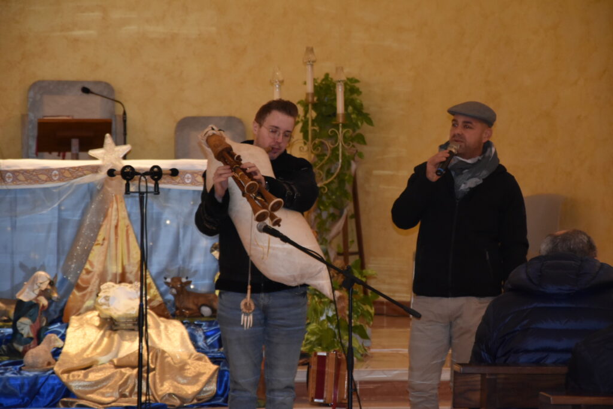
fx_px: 2682
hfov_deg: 13.0
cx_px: 306
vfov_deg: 8.7
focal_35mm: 158
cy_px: 204
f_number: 5.6
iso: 1600
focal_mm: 105
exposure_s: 1/80
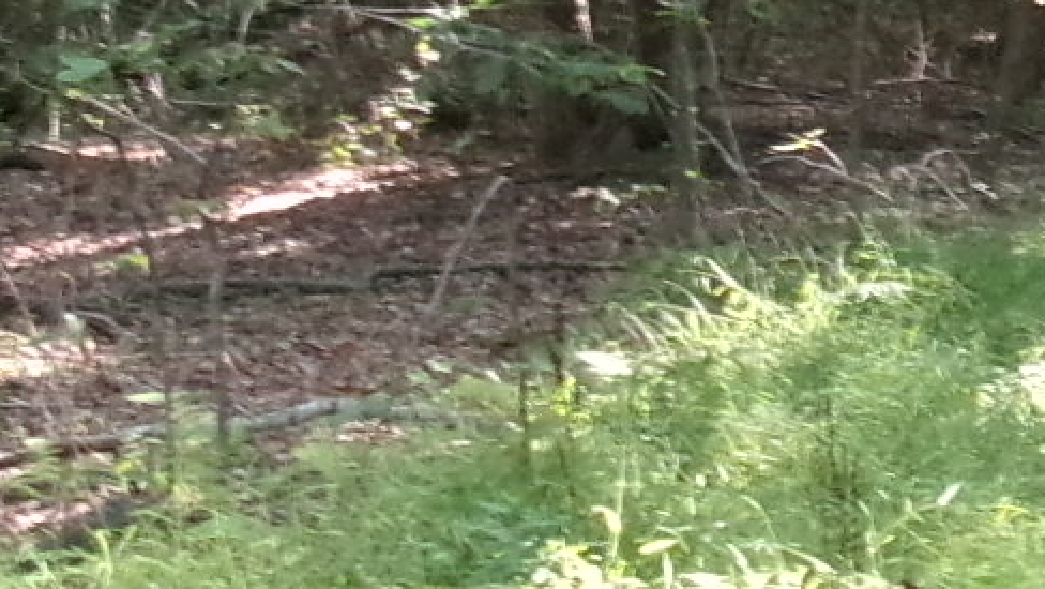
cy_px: 92
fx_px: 3548
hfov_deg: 15.4
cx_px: 1604
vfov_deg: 9.5
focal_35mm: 128
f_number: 3.9
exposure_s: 1/34
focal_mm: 5.1
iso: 400
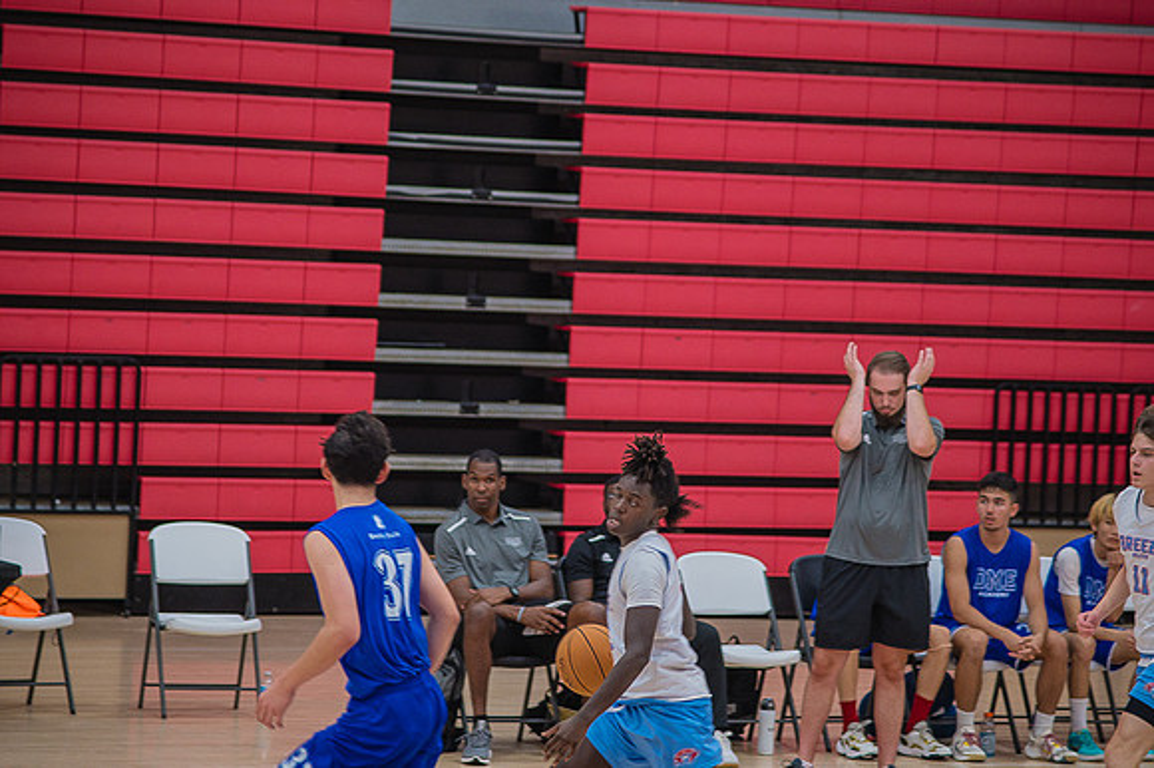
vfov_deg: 7.8
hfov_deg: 11.8
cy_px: 384
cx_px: 577
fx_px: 5606
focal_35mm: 175
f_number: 5.3
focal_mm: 175
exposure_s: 1/250
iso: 1000
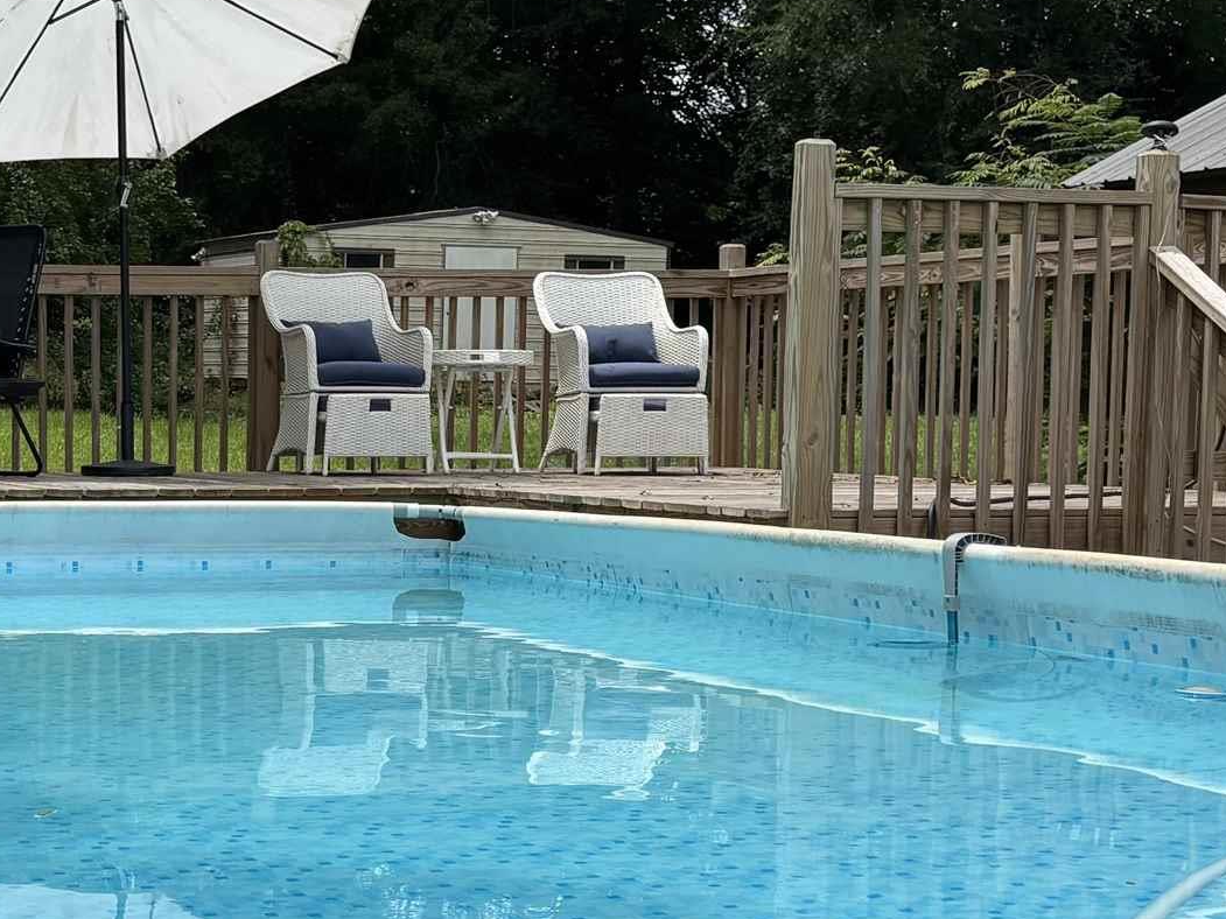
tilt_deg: -2.2
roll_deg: -0.3
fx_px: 2691
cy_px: 561
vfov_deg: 19.4
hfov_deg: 24.7
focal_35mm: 76
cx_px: 64
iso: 50
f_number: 1.6
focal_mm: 5.96
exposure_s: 1/3205
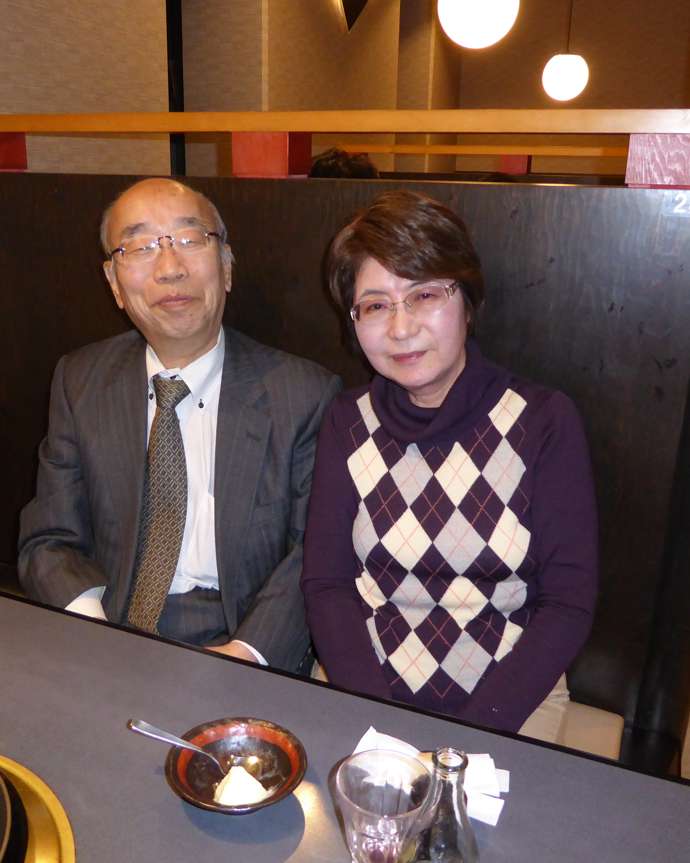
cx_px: 298
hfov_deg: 45.7
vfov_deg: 55.7
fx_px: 817
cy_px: 430
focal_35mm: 32
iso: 500
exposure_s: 1/60
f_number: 3.3
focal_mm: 4.3
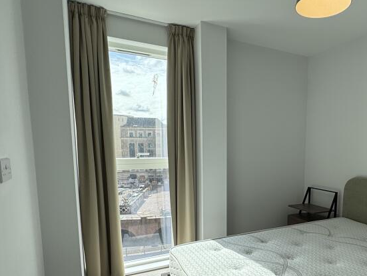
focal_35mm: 26
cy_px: 180
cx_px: 244
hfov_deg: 65.5
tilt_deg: -7.4
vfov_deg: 52.3
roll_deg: -0.2
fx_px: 276
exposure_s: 1/610
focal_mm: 2.22
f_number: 2.2
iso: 50
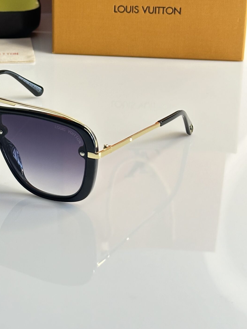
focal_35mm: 87
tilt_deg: -19.7
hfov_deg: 16.7
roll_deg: +0.2
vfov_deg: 22.3
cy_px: 78
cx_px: 23
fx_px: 828
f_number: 1.78
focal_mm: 6.86
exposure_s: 1/50
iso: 125
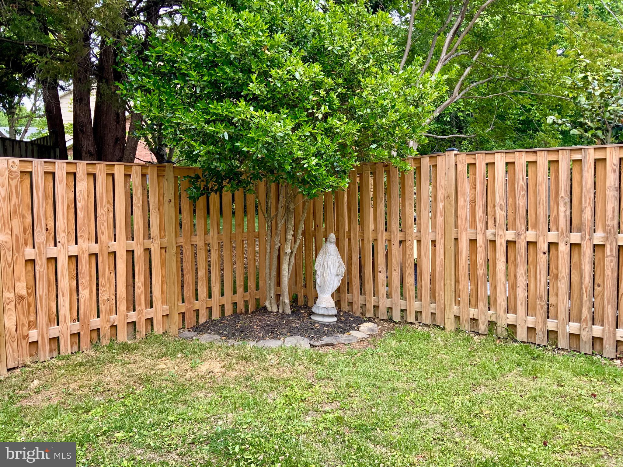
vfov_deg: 48.2
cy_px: 234
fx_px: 522
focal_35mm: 29
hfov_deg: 61.7
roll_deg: -0.2
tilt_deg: -4.5
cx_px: 312
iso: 16
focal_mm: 3
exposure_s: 1/172
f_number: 1.8
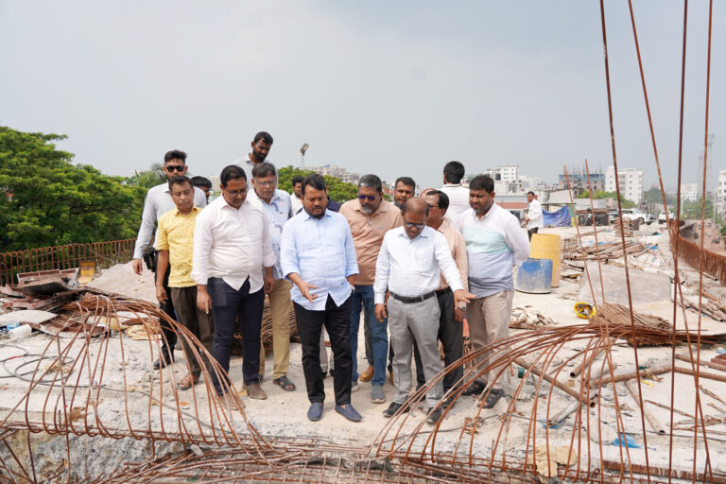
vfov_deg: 42.3
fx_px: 625
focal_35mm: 31
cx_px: 363
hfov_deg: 60.3
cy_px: 242
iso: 100
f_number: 4.5
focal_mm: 31
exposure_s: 1/1250
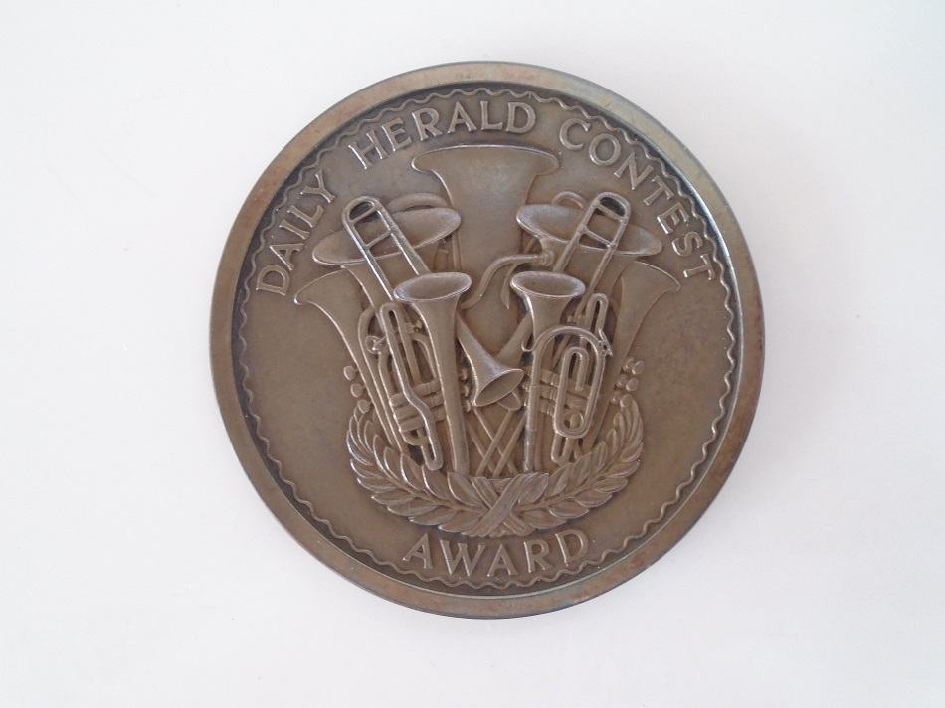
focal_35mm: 26
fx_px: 710
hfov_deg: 67.3
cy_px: 354
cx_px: 472
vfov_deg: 53.0
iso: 250
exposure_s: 1/30
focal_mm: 4.6
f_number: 3.2
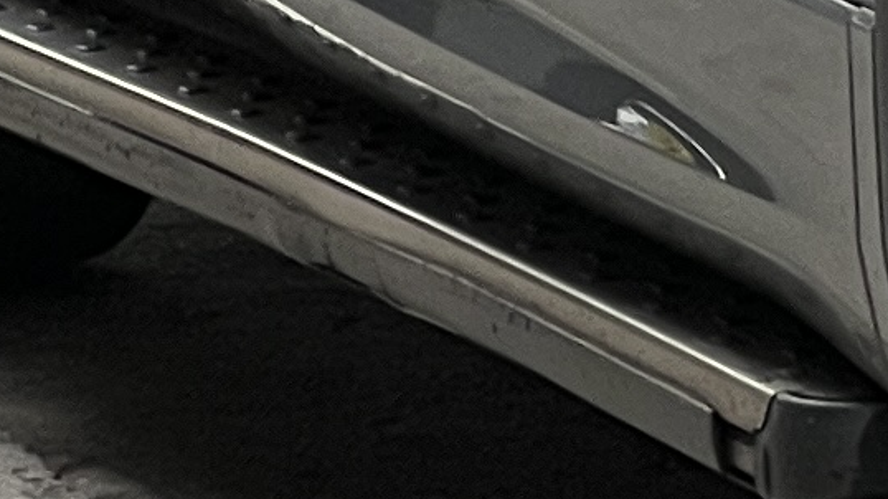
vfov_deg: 1.9
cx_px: 2514
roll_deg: +1.2
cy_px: -1104
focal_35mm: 629
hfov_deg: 3.4
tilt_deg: -2.3
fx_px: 14803
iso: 32
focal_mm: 9
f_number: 2.8
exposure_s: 1/99
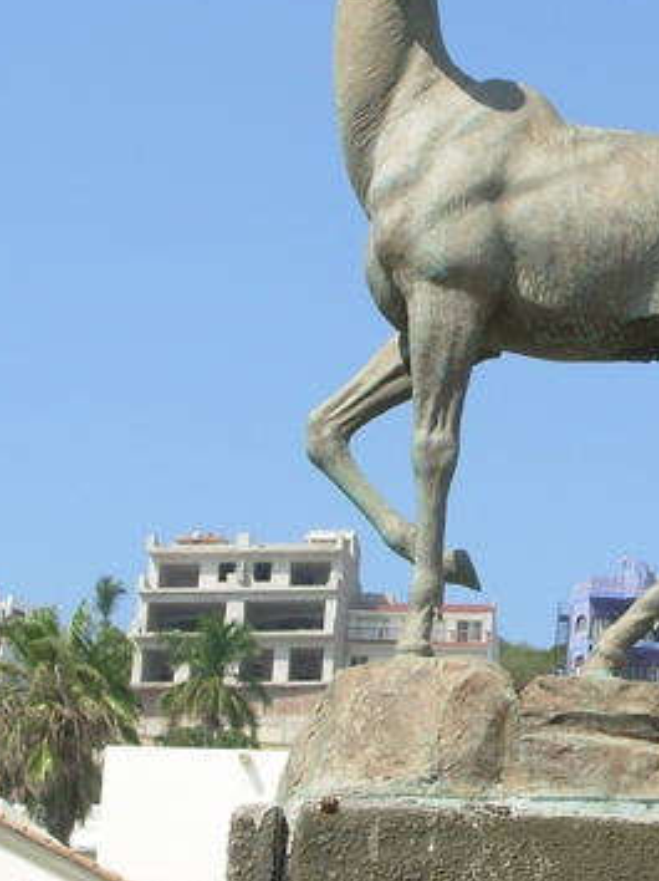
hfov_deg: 12.4
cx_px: 602
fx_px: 2999
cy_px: 343
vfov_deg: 16.7
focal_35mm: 118
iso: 50
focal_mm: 9.5
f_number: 5.6
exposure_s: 1/373
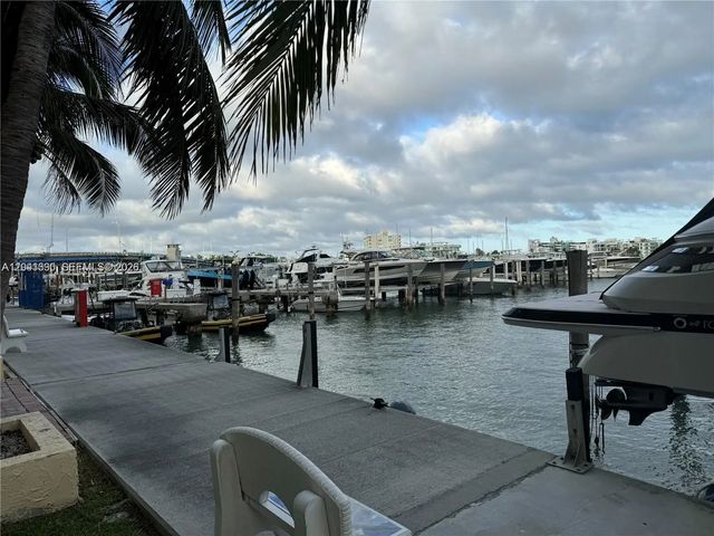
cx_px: 357
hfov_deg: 71.6
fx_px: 495
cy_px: 268
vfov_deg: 56.8
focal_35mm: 24
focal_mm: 6.76
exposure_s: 1/2174
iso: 80
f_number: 1.78
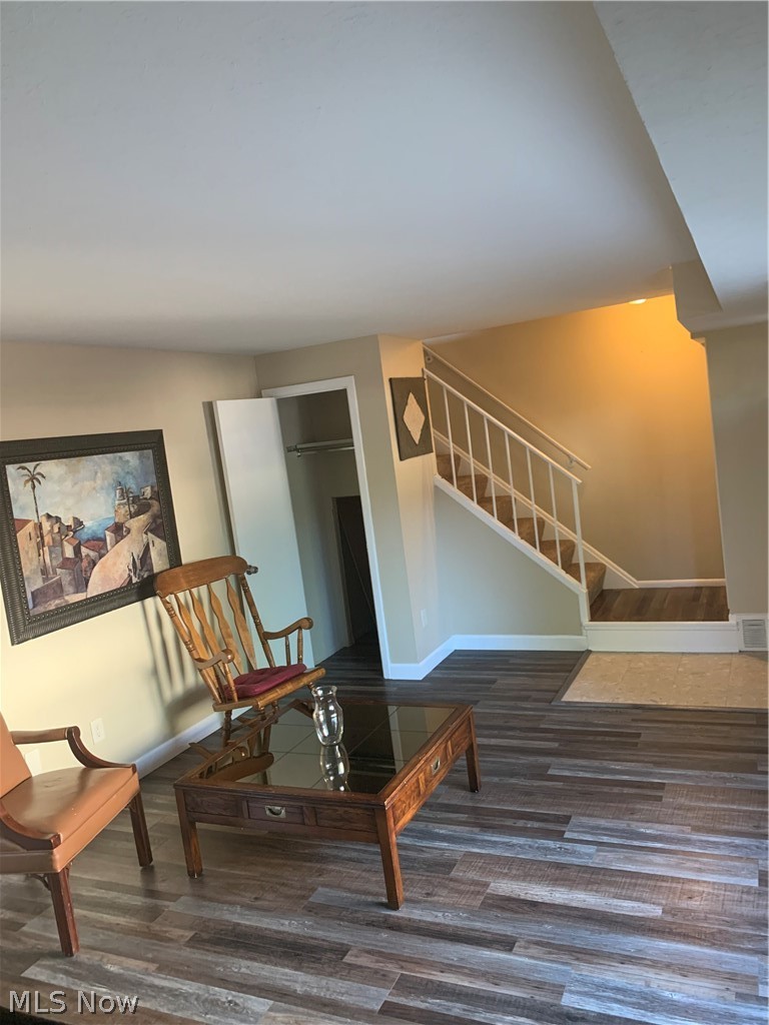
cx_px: 384
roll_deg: +7.4
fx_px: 770
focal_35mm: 26
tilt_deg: -4.0
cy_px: 512
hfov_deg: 53.1
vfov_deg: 67.3
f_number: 1.8
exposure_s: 1/60
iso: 250
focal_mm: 4.25
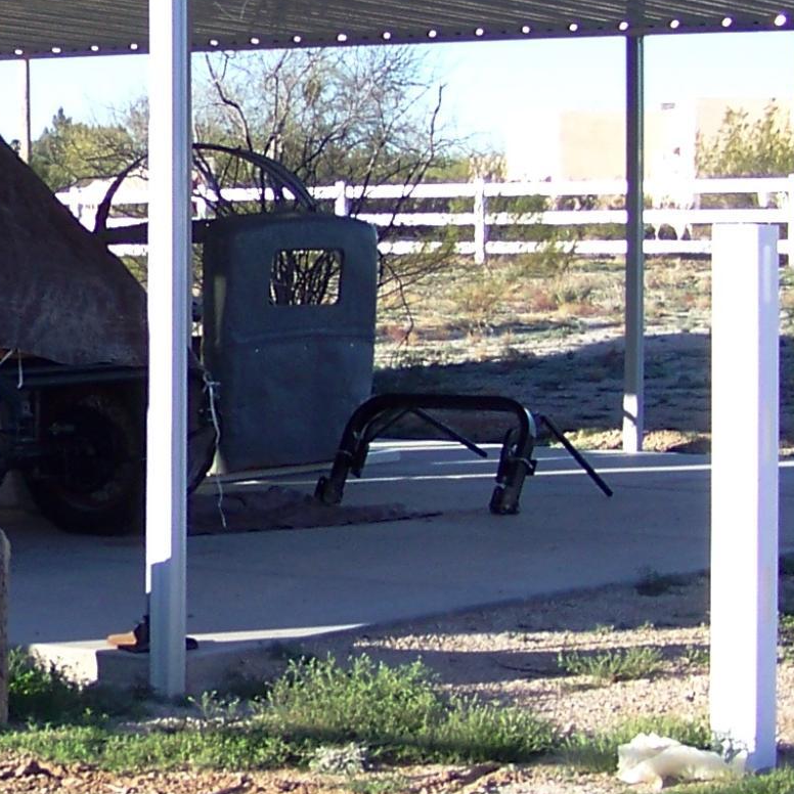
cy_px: 318
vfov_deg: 14.2
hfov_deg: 13.7
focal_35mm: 123
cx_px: -201
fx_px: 3192
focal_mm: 5.85
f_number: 2.8
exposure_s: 1/250
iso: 64
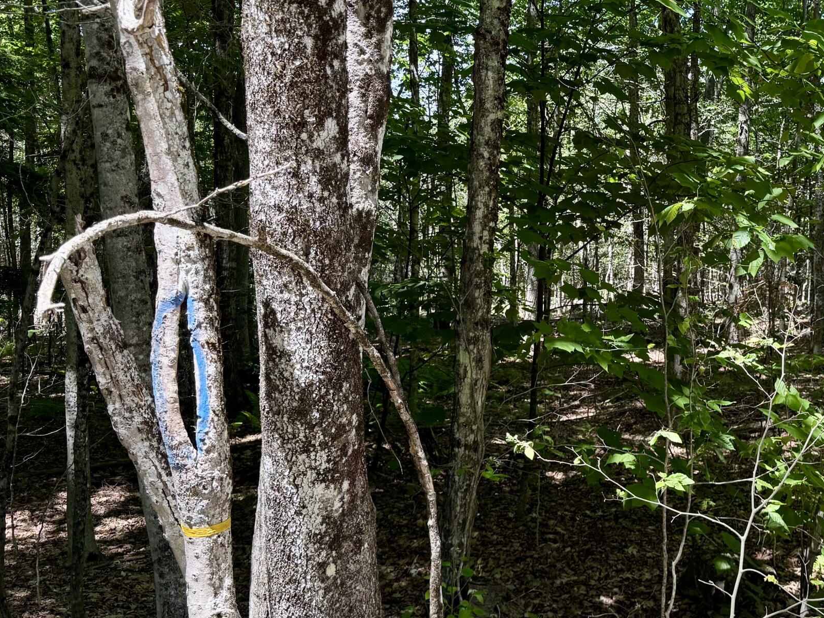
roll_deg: -1.6
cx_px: 613
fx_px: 1071
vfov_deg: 32.2
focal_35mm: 45
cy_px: 274
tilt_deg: -5.6
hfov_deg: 40.9
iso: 100
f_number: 1.78
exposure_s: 1/607
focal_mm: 6.76
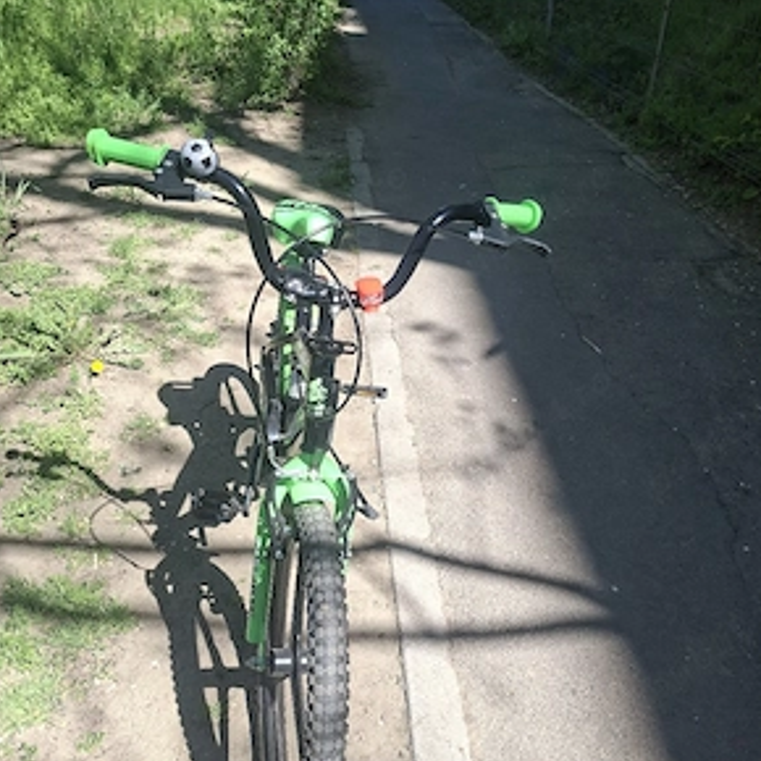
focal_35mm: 28
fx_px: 696
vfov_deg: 56.8
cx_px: 375
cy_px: 464
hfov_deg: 57.3
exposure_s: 1/667
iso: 50
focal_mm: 5.54
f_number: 1.8
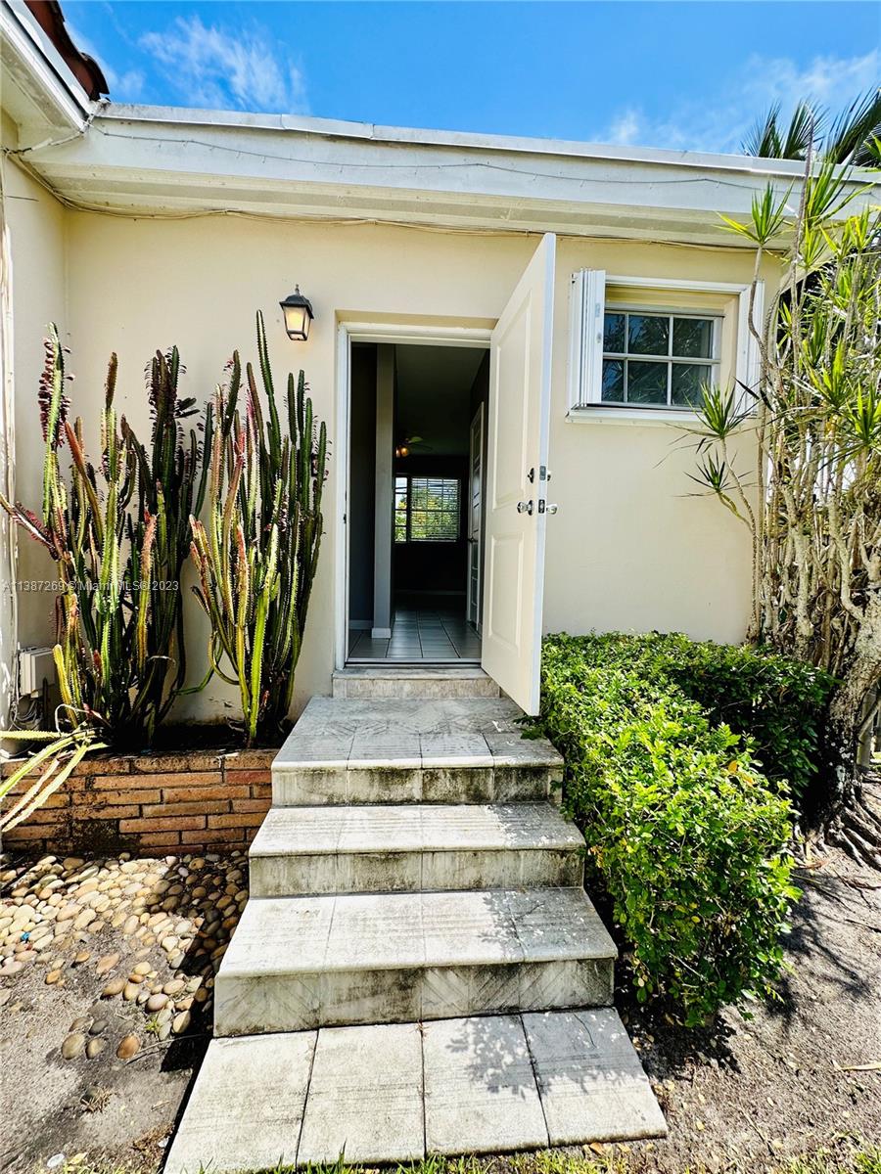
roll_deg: -1.5
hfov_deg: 85.7
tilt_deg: -1.7
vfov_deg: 102.1
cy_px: 587
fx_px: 475
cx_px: 440
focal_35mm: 14
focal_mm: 2.22
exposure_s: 1/1092
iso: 40
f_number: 2.2
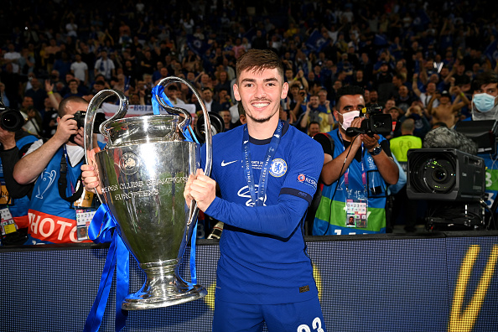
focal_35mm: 38
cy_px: 166
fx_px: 526
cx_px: 249
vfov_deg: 35.1
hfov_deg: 50.7
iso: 1000
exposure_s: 1/500
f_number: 5.6
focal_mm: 38
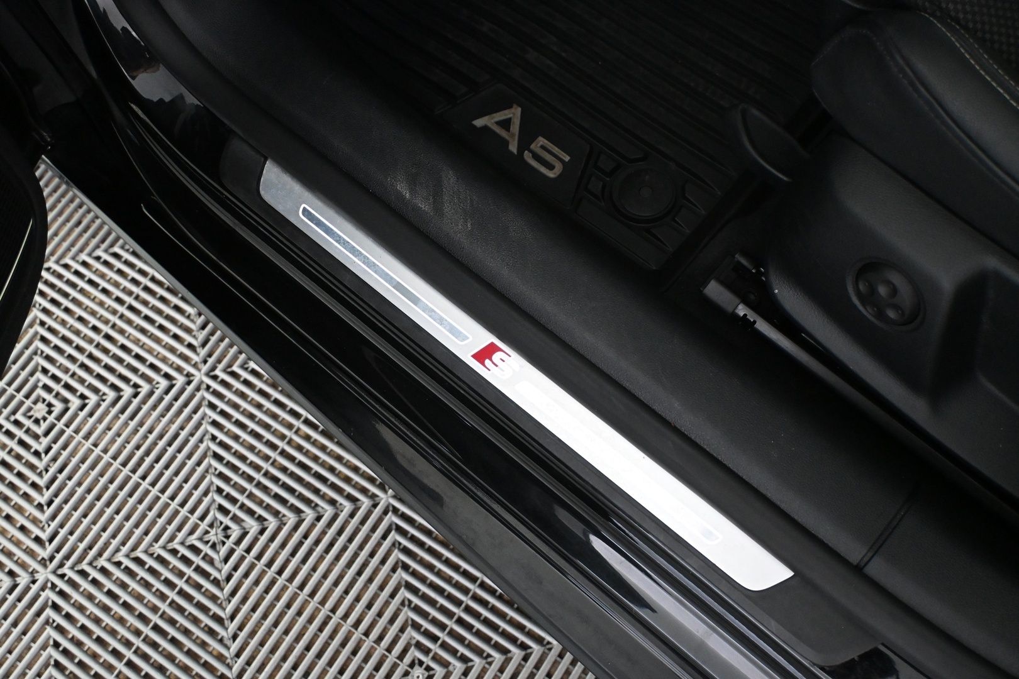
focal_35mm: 37
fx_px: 1040
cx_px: 510
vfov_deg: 36.2
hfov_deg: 52.2
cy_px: 340
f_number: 4.2
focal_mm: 24.5
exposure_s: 1/60
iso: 4000
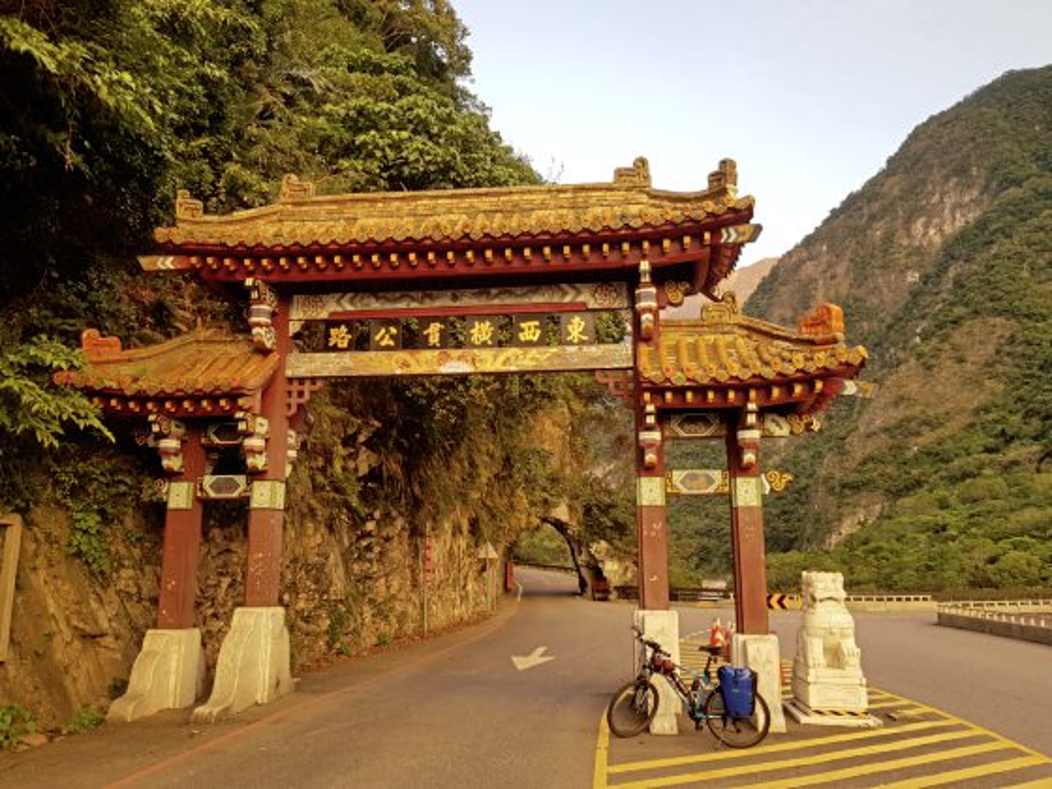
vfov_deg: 53.1
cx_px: 526
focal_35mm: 26
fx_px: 790
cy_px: 394
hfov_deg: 67.3
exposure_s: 1/50
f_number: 1.7
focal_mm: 4.2
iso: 64
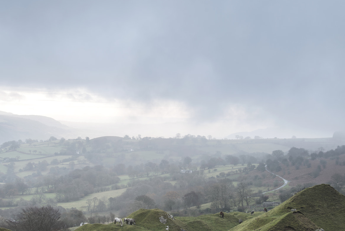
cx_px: 151
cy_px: 165
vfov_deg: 21.5
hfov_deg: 31.8
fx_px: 604
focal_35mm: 63
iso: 100
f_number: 11
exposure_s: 1/2
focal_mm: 36
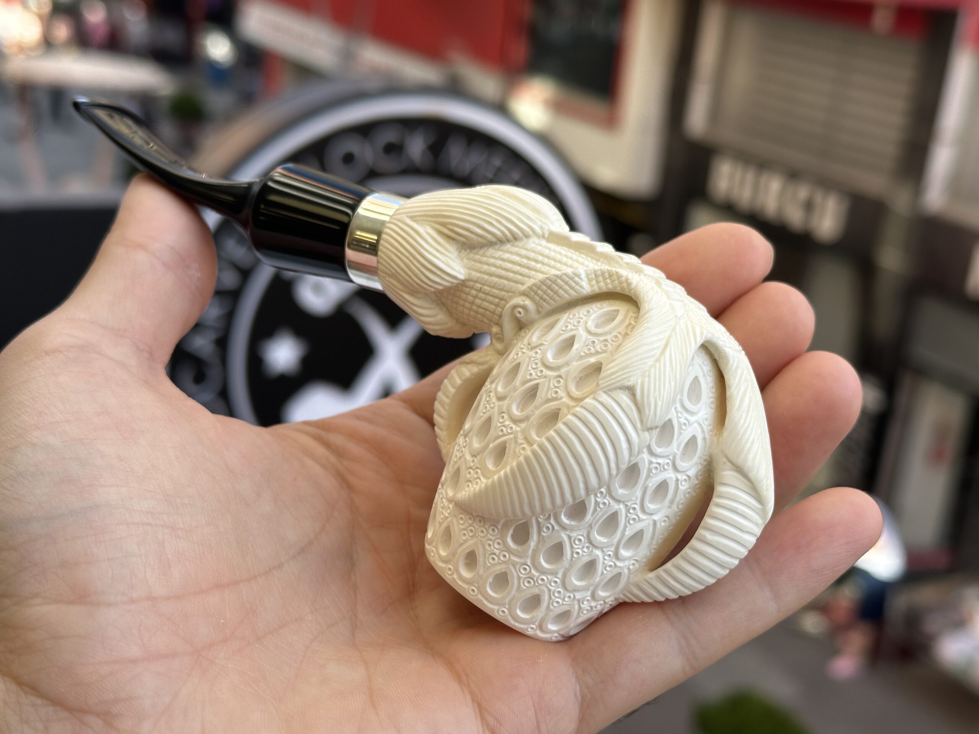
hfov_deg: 39.7
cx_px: 490
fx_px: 1358
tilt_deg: -18.4
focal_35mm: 48
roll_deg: -6.5
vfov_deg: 30.3
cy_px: 367
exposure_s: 1/646
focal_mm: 6.86
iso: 64
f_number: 1.78
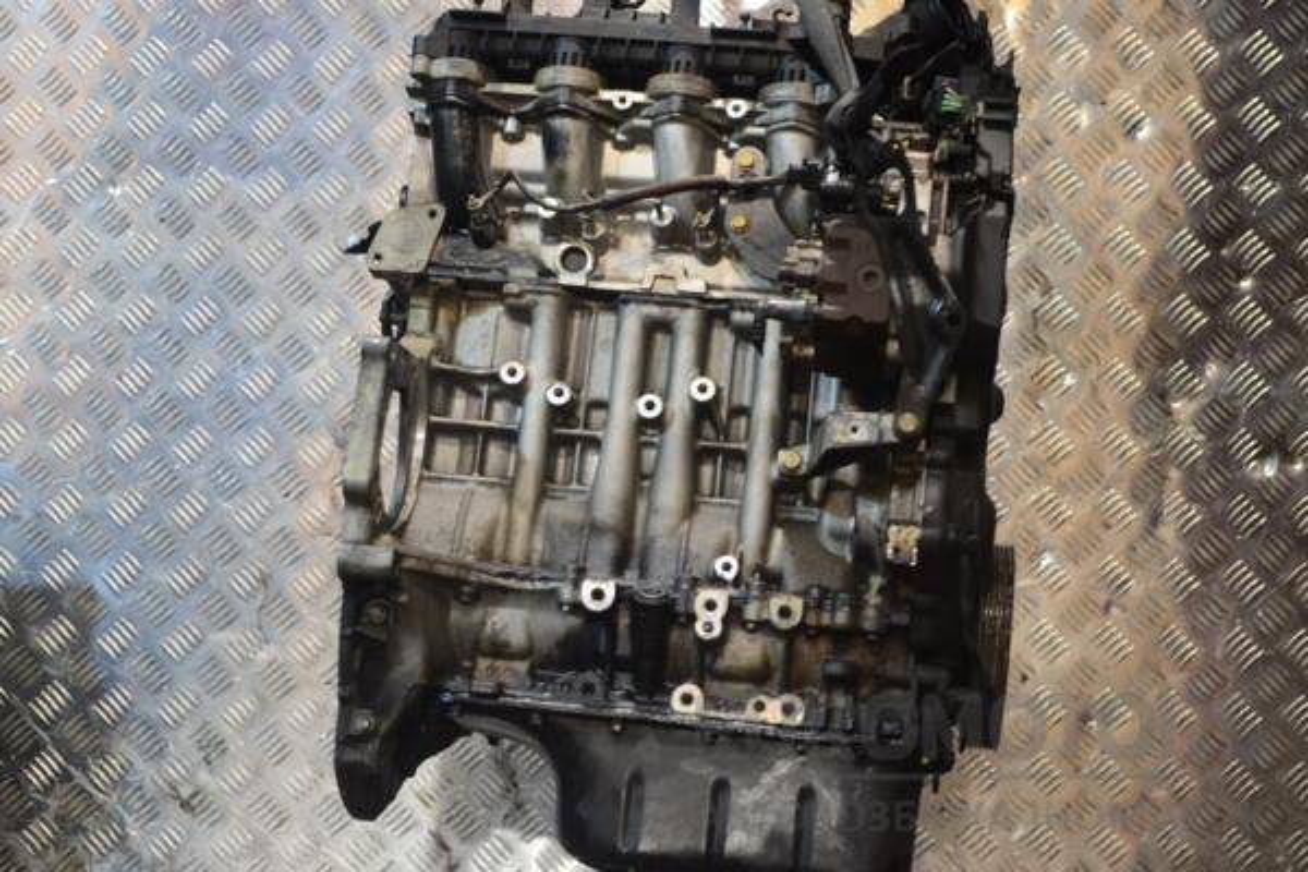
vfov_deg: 22.6
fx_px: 2180
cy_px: 436
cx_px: 654
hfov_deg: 33.4
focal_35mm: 60
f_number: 5.3
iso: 900
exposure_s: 1/30
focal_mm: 40
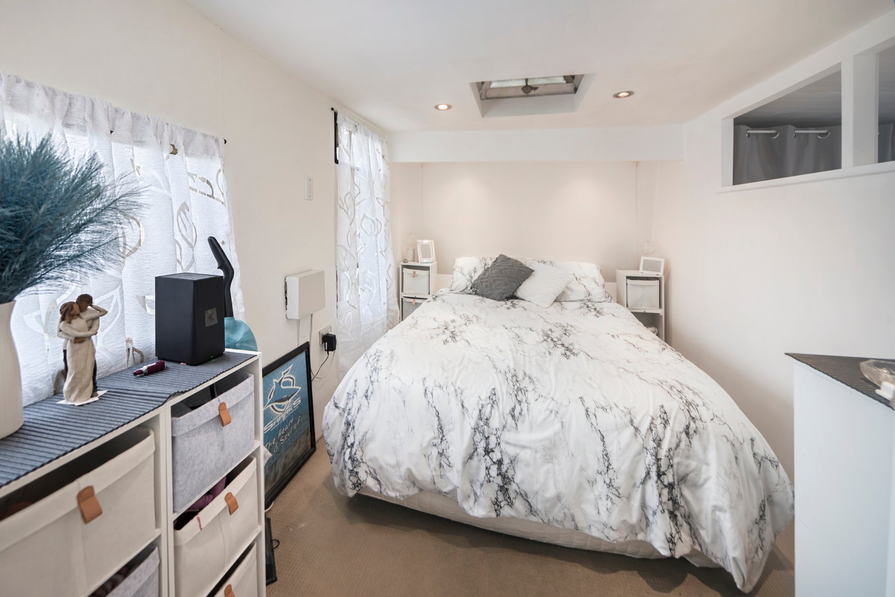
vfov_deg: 90.0
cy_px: 298
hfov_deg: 112.6
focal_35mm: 12
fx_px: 298
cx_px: 448
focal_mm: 12
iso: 64
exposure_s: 1/1.67
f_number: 6.3
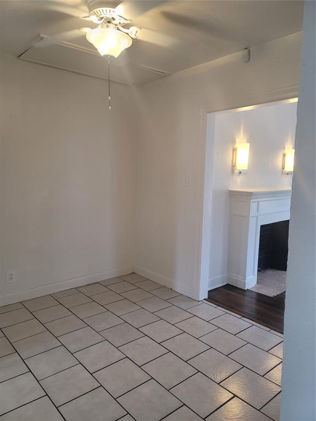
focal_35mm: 25
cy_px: 210
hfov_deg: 54.9
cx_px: 158
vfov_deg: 69.4
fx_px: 304
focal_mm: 7
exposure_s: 1/120
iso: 250
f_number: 1.8
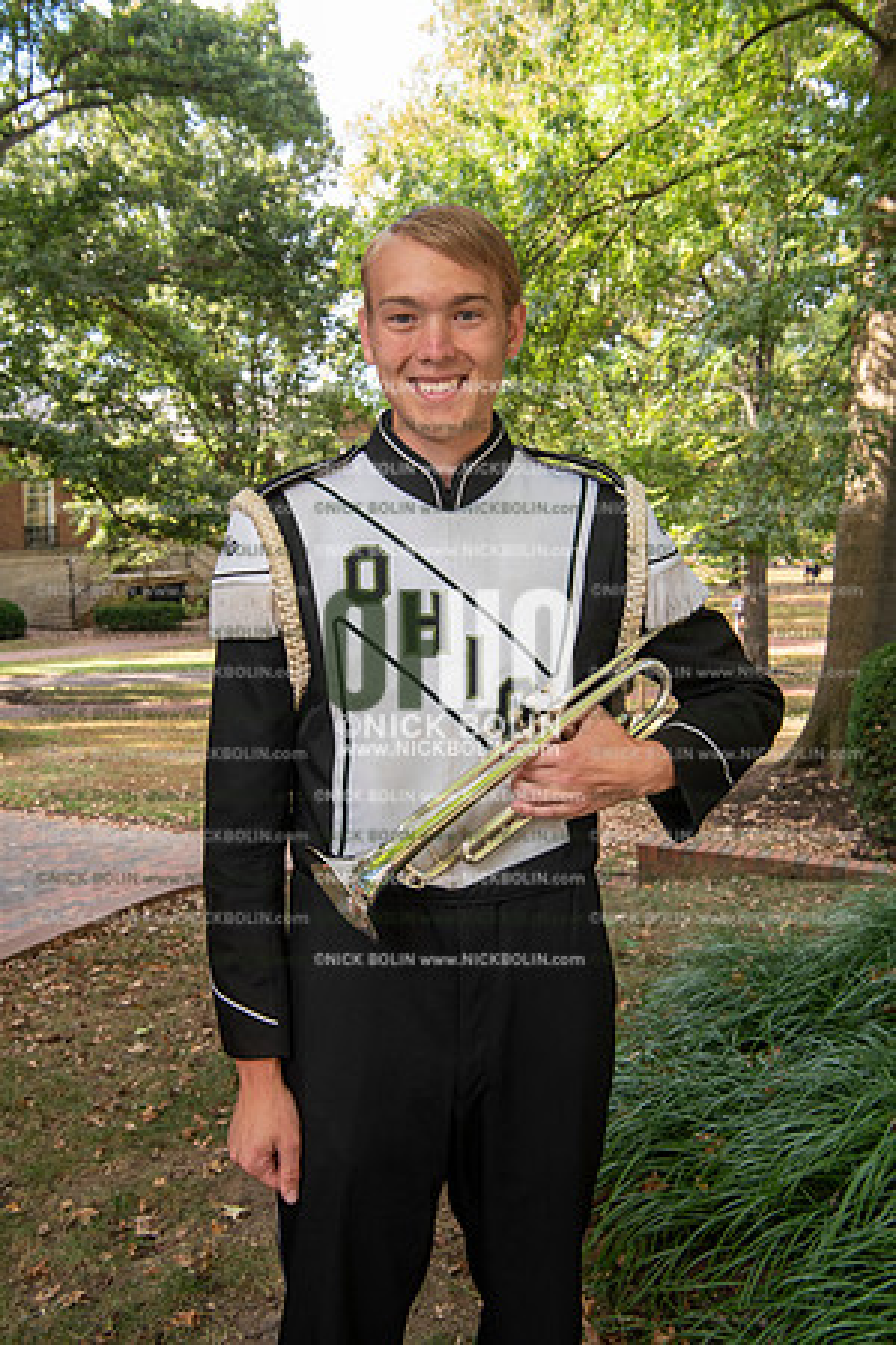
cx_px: 448
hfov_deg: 37.9
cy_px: 672
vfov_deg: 54.4
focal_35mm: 35
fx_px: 1307
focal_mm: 35
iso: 500
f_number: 8
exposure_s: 1/100
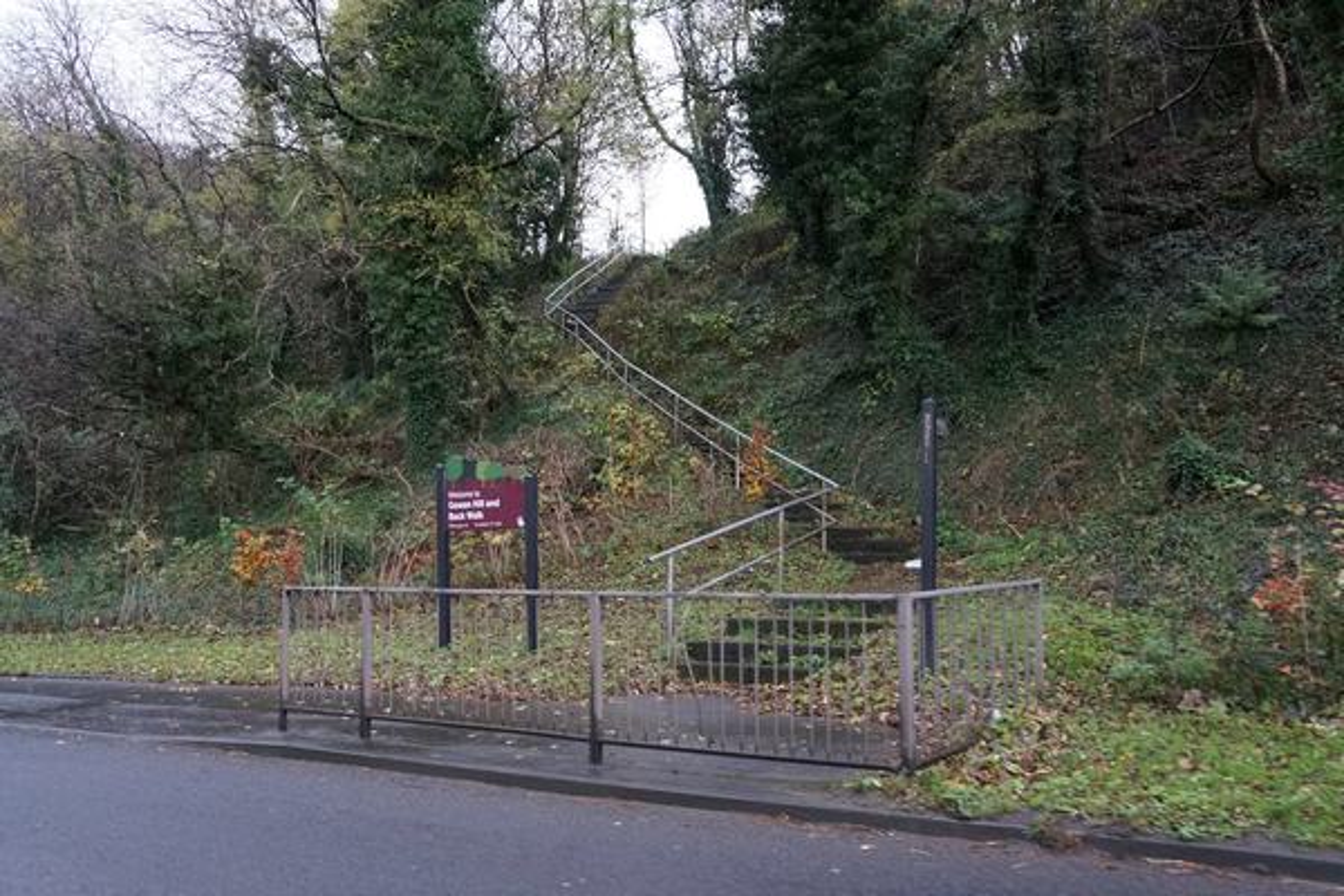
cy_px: 448
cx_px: 672
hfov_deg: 61.9
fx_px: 1120
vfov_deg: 43.6
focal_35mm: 30
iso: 2000
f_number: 4
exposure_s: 1/160
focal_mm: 20
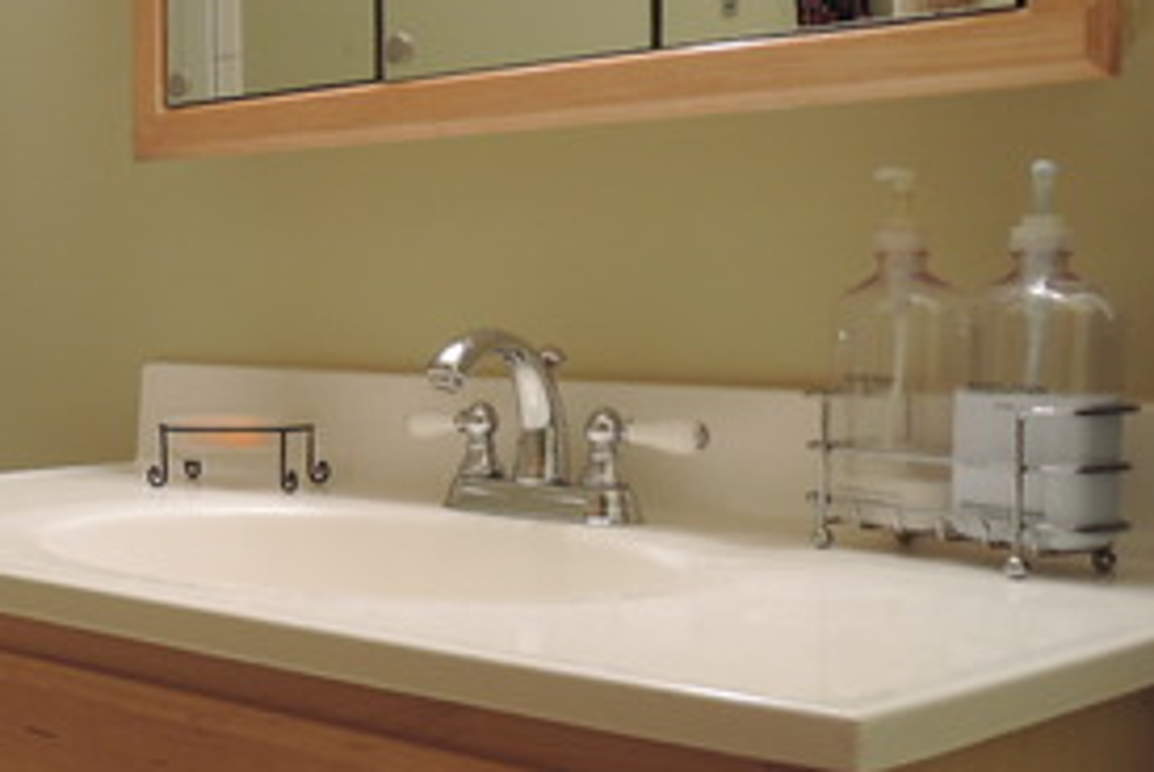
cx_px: -168
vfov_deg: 23.4
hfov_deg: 30.2
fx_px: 1861
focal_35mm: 58
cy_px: 382
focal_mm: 5.1
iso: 160
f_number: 2.8
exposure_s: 1/30
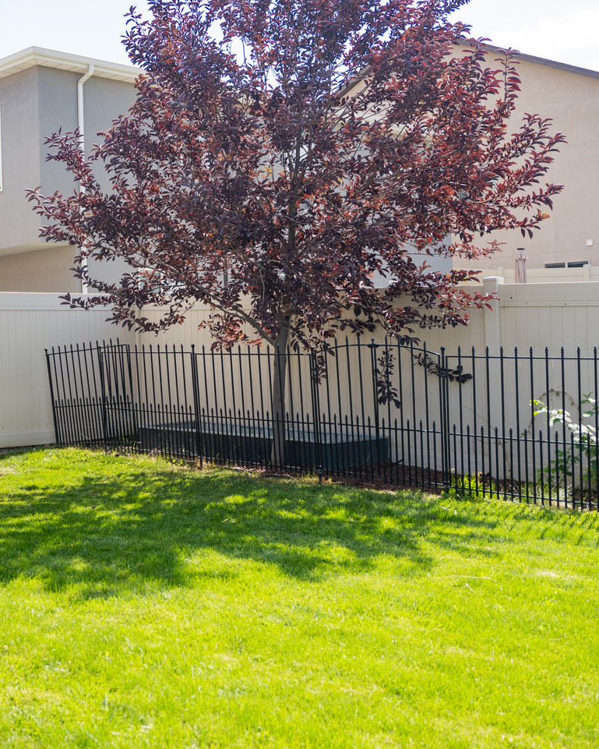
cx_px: 10
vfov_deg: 38.7
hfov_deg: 29.5
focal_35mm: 48
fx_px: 1064
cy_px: 328
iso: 125
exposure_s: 1/800
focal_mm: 24
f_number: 2.8
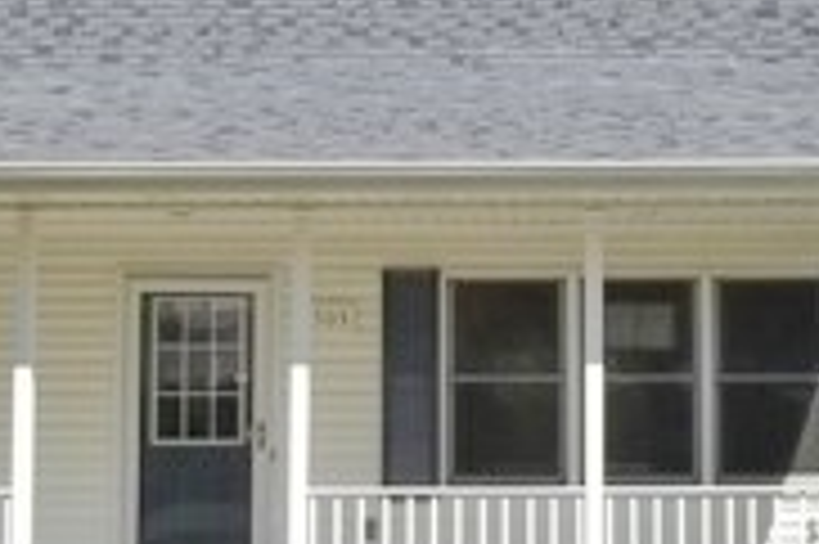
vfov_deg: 11.7
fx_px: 2659
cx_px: 621
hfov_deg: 17.4
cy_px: 216
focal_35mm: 117
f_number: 8.8
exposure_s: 1/160
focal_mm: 5.7
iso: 64
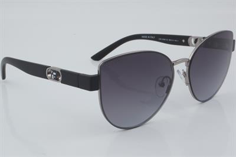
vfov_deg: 18.2
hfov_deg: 27.0
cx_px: 118
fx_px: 491
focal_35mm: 75
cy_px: 78
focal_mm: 50
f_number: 32
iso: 100
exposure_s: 1/3
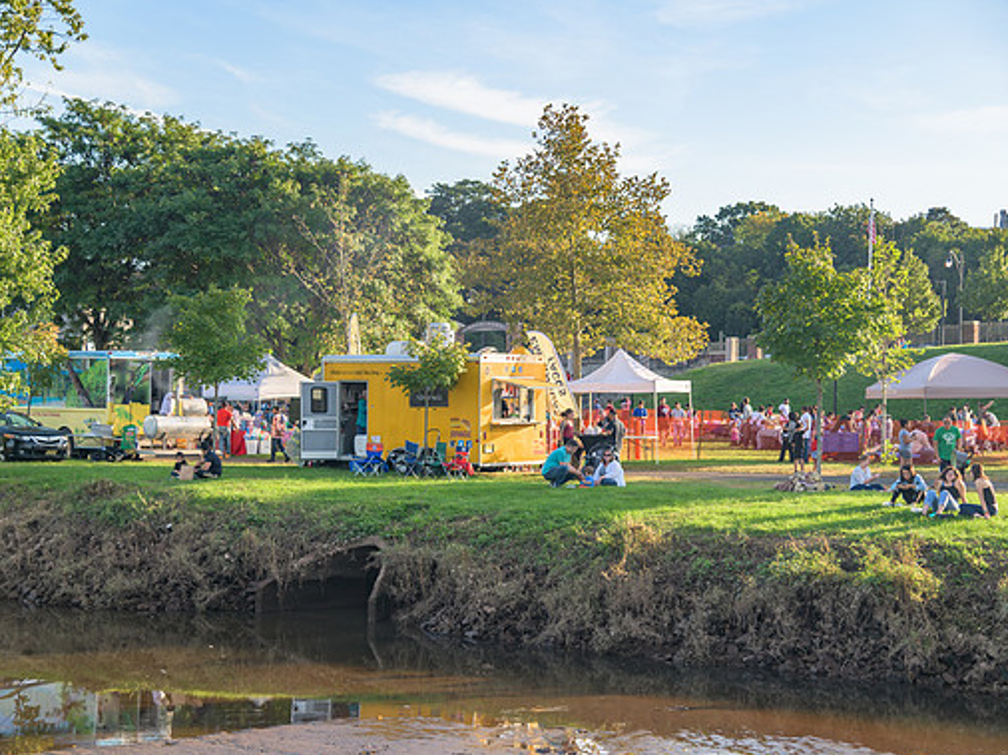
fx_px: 1863
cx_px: 526
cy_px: 383
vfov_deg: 22.9
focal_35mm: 64
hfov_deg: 30.3
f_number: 4
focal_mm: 58
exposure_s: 1/200
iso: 110
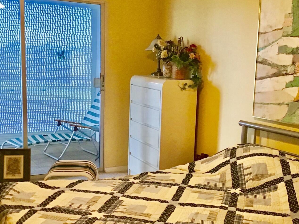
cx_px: 166
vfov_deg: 29.1
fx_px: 432
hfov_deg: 38.1
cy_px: 129
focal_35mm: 50
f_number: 2.4
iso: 160
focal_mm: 3.3
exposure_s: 1/30
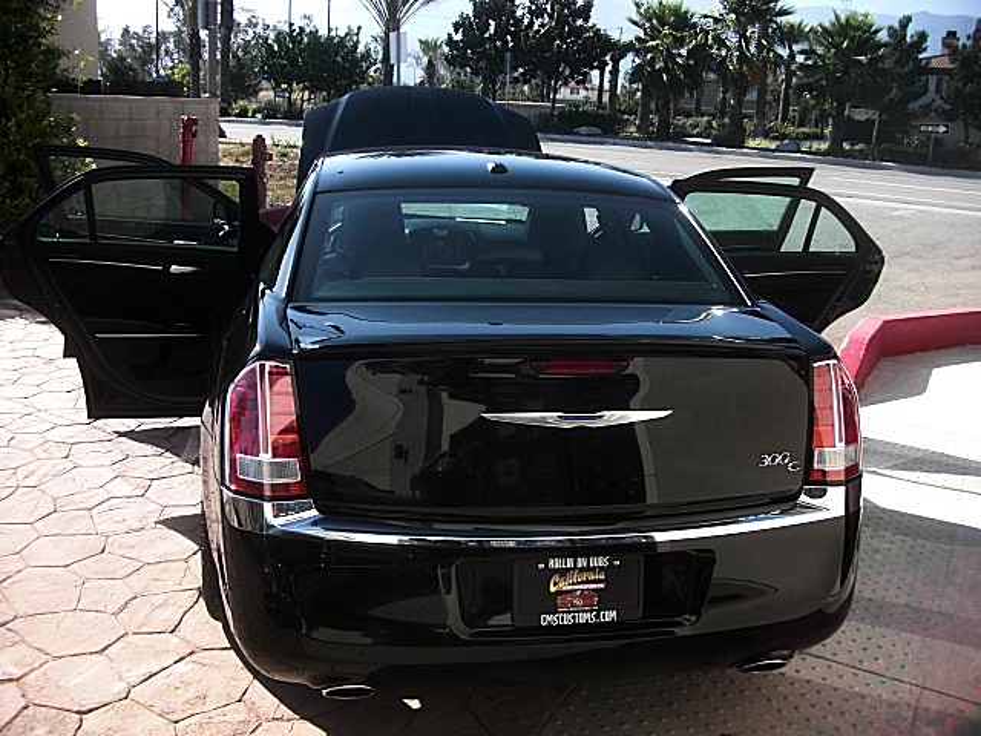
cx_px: 490
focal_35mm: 36
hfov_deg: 51.4
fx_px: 1020
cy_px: 368
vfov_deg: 39.7
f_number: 2.8
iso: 50
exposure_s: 1/320
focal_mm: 6.3
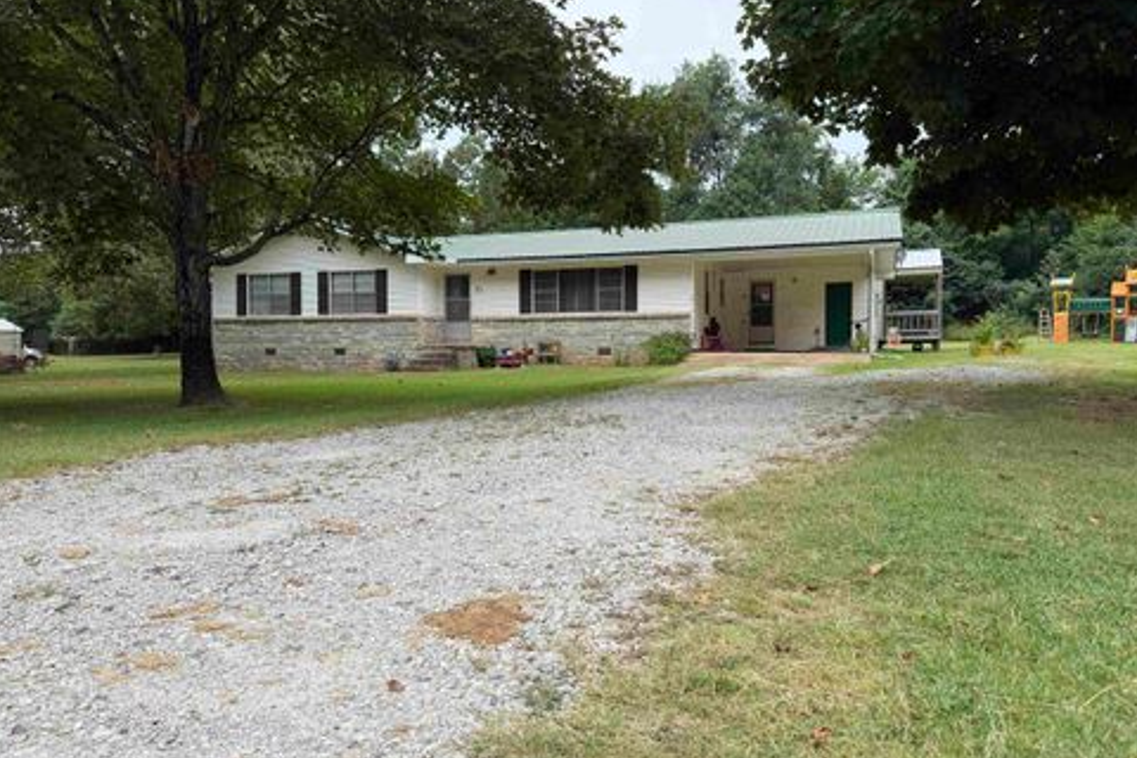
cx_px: 571
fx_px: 821
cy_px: 375
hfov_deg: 69.4
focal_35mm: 26
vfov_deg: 49.6
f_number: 1.78
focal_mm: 6.76
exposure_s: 1/2232
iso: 100
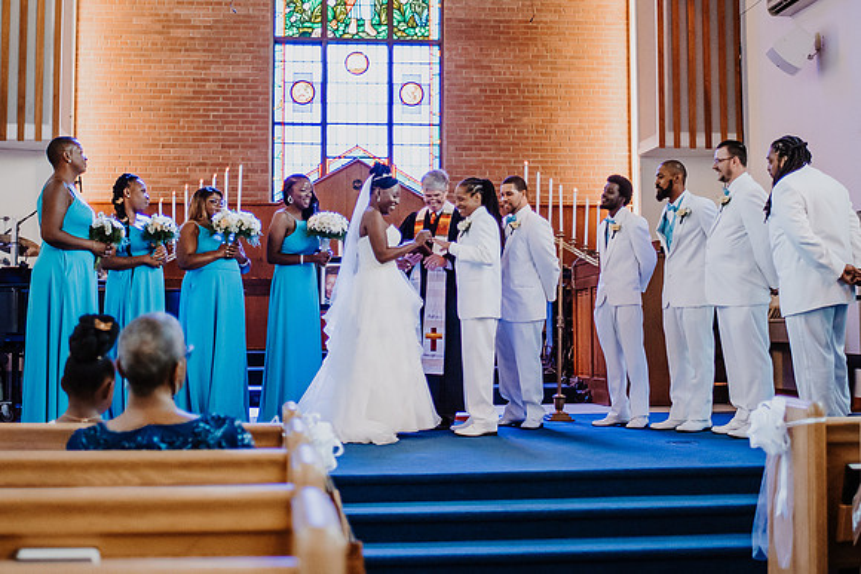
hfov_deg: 33.5
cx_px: 456
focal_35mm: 60
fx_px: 1431
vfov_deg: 22.6
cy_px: 213
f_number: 1.8
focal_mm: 35
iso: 1800
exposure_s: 1/1250
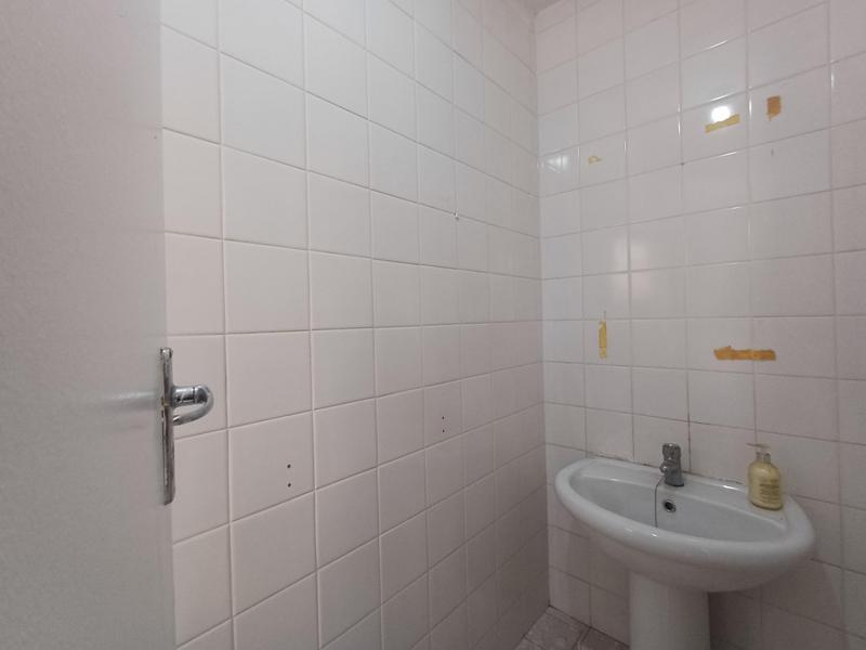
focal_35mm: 16
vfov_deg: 78.1
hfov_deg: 94.5
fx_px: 400
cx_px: 433
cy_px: 325
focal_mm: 1.64
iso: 125
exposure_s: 1/50
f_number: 2.2
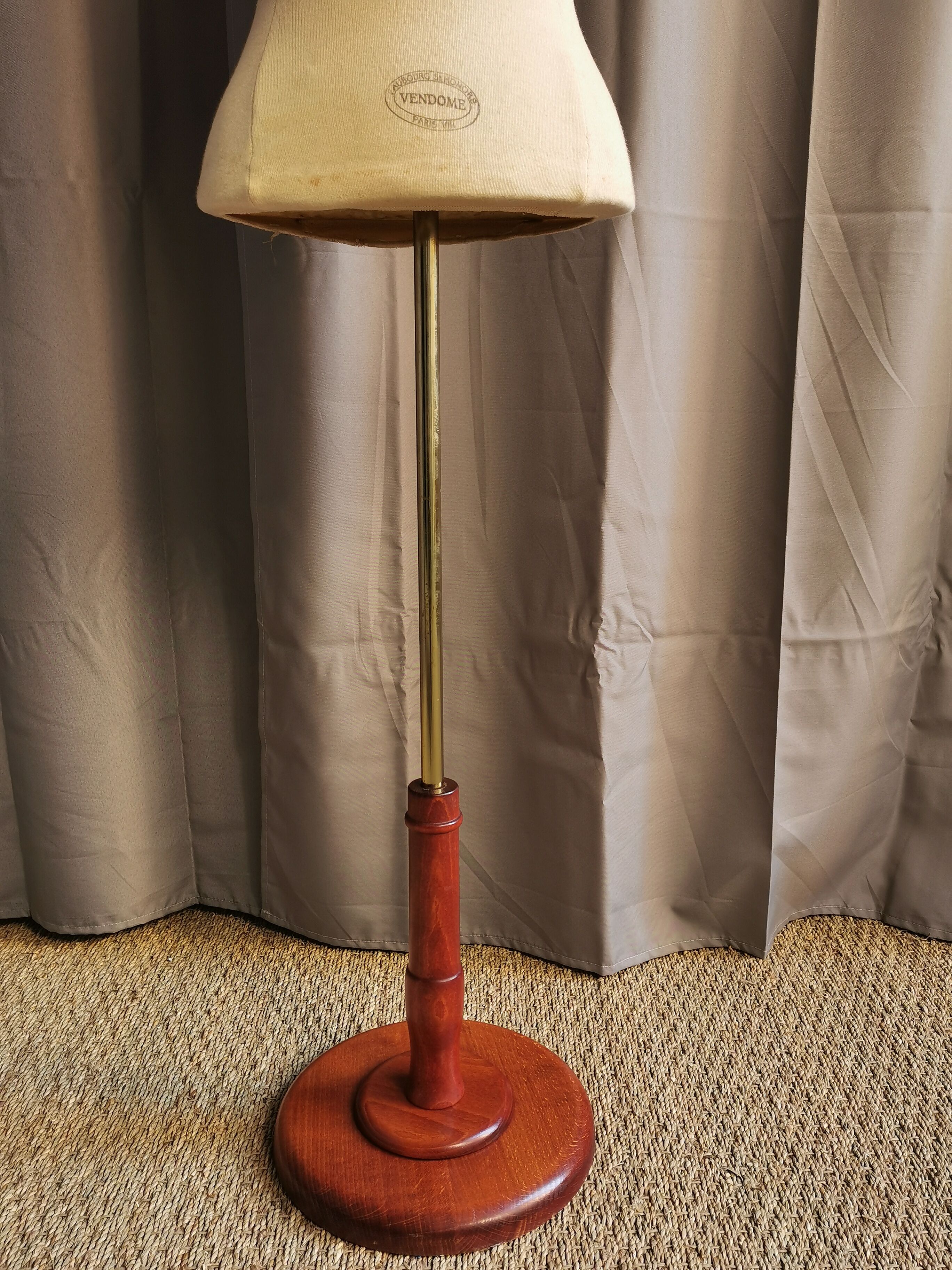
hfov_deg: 46.8
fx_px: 1100
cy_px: 635
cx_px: 476
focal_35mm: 30
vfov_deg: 60.0
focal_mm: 5.58
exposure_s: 1/100
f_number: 1.8
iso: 80
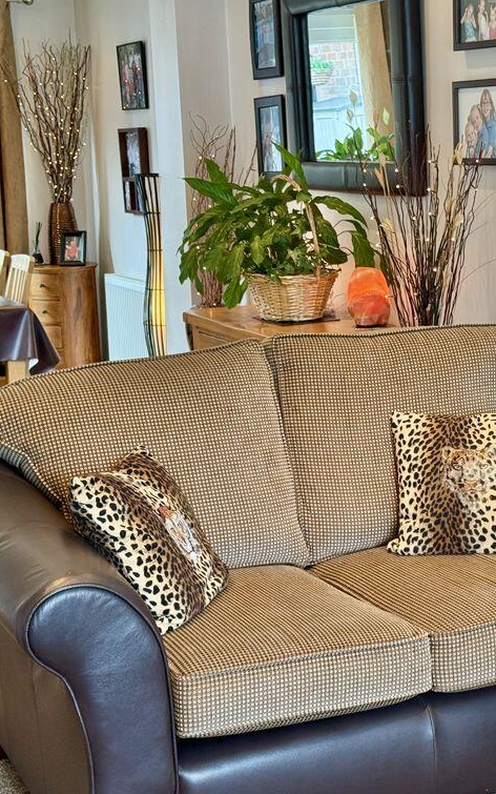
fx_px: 1492
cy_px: 399
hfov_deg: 18.7
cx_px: 385
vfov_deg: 29.8
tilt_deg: -10.6
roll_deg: +1.5
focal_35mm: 69
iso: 125
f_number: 1.78
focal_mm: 6.76
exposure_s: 1/50
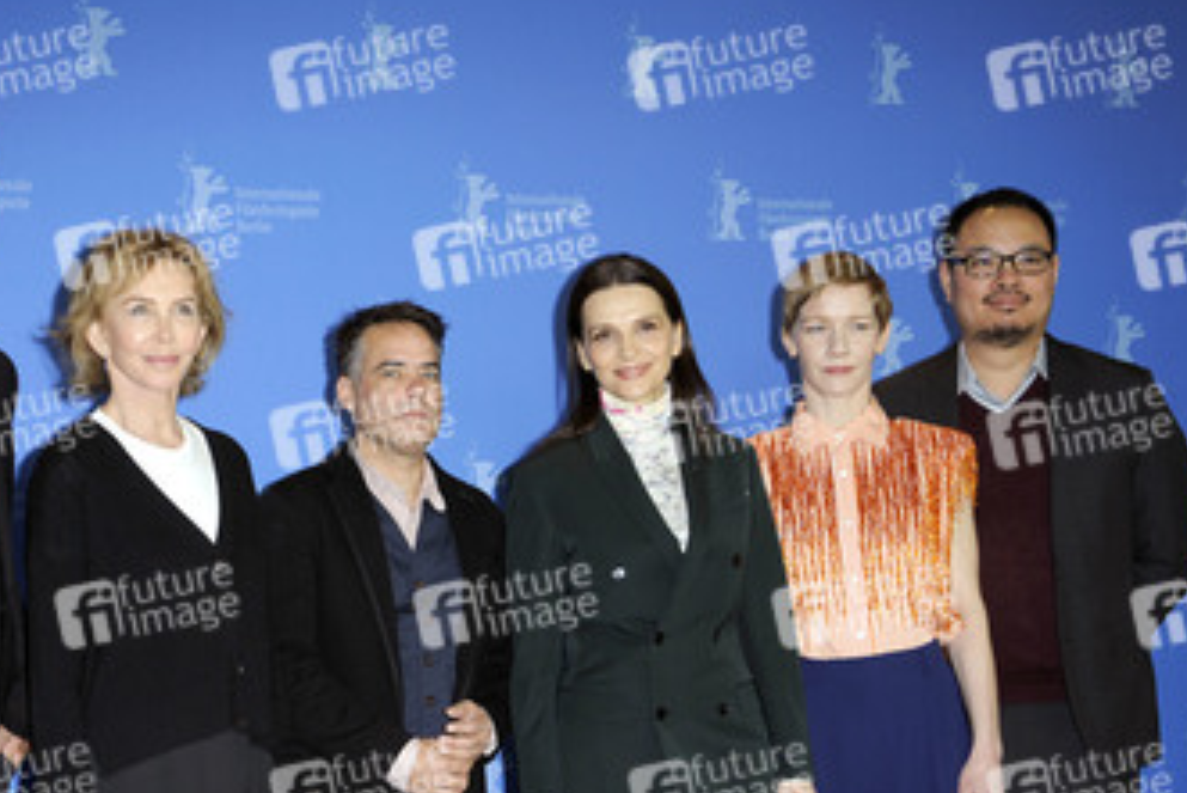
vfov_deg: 20.0
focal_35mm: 68
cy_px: 517
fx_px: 2243
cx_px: 409
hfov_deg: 29.5
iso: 800
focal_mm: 50
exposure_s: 1/200
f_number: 6.3
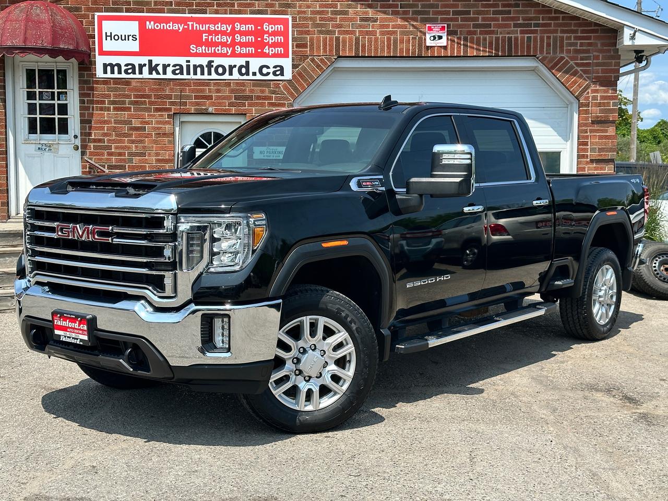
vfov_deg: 30.3
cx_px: 334
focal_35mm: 48
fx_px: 926
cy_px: 250
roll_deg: +0.0
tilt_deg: -4.3
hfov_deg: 39.7
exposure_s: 1/2028
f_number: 1.78
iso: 64
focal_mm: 6.86
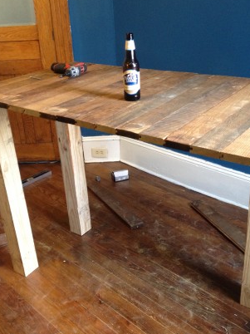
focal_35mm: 43
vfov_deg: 43.9
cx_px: 121
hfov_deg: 33.6
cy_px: 166
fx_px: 415
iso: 200
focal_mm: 4.28
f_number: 2.4
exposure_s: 1/20
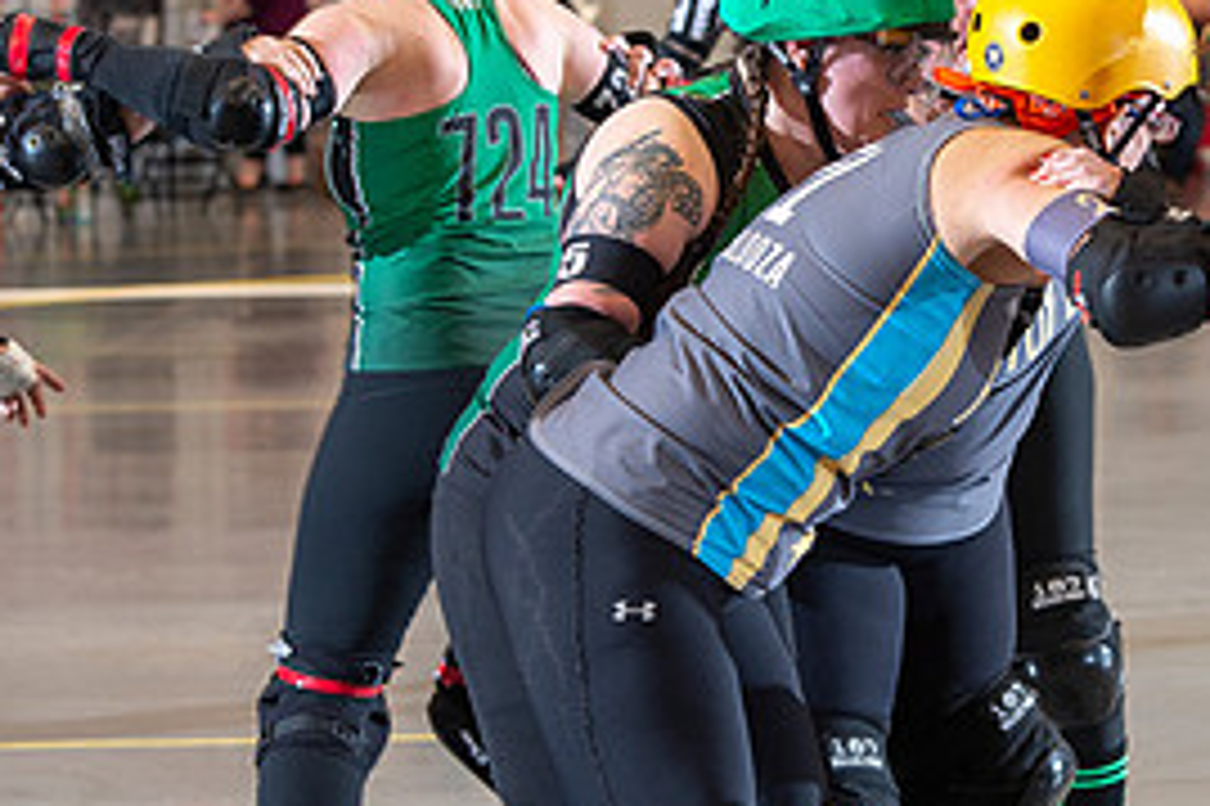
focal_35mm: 216
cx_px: 850
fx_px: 7255
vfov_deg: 6.4
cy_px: 448
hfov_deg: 9.5
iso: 640
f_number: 5.6
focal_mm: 100
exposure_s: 1/160
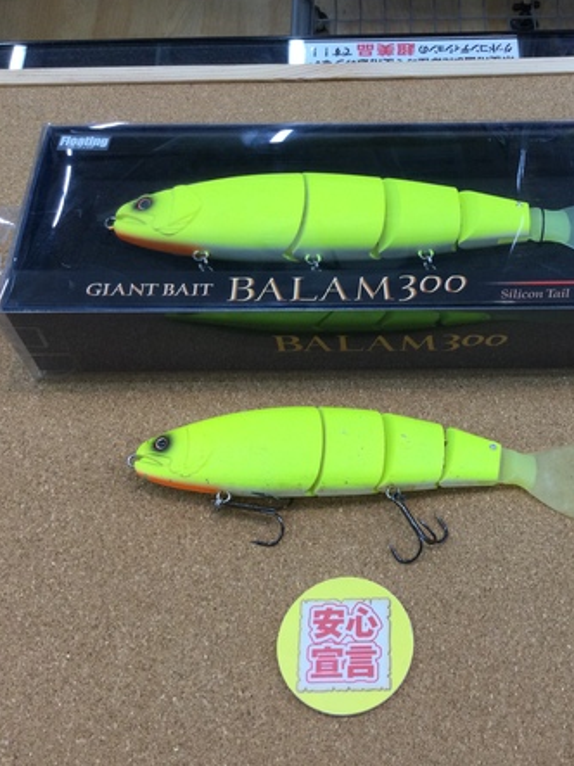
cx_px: 406
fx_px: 929
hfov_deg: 33.9
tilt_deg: -59.1
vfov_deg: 44.8
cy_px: 380
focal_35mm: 42
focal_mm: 3.3
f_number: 2.4
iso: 25
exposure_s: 1/33
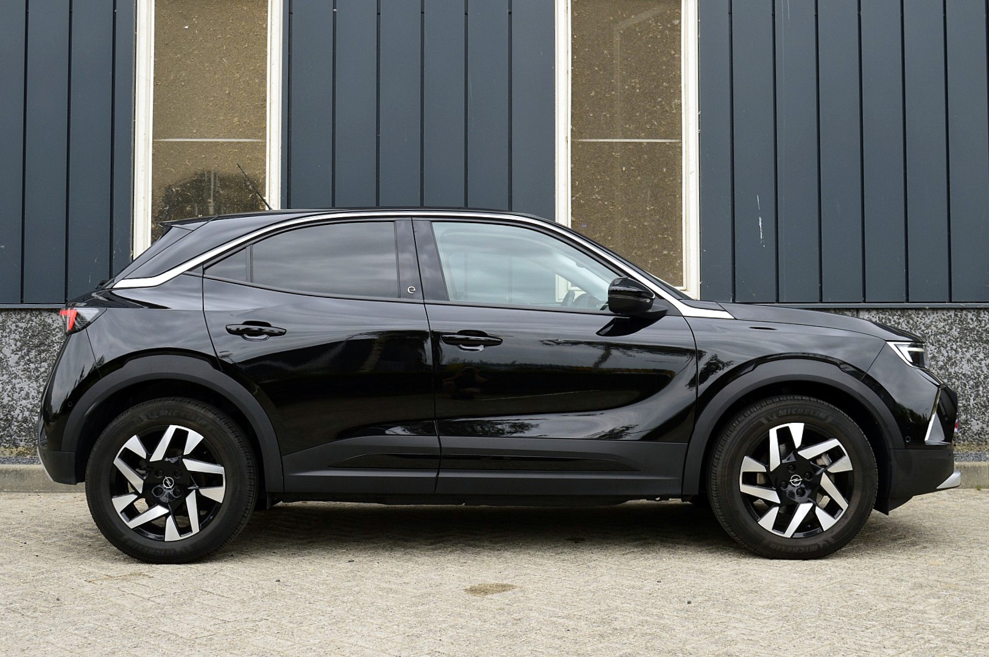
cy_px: 328
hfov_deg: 45.0
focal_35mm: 44
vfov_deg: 30.8
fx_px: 1194
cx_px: 494
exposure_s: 1/80
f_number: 8
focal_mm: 29
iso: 400
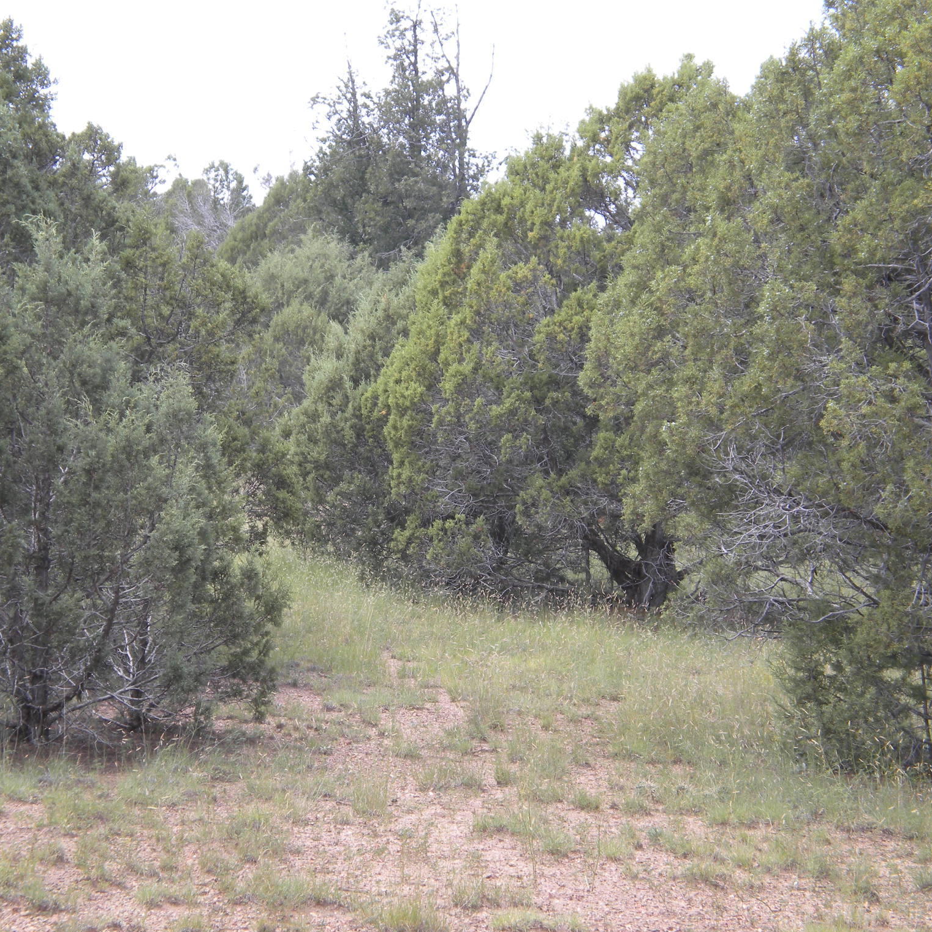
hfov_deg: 18.5
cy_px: 464
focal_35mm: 94
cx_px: 411
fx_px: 2863
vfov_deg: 18.5
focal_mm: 14.3
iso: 80
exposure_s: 1/134
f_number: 5.1
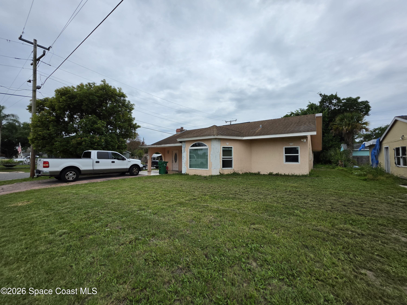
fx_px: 153
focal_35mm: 13
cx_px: 204
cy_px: 152
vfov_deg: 89.9
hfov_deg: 106.2
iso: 32
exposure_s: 1/3211
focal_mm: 2.2
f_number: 1.9
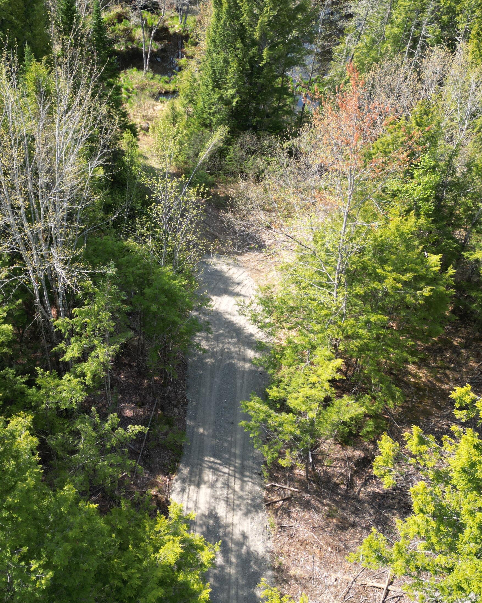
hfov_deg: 45.2
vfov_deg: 55.7
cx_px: 166
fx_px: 571
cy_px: 306
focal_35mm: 32
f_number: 1.7
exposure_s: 1/725
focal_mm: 6.72
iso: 100
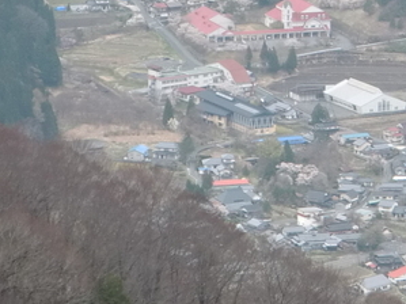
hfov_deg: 4.7
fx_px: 4901
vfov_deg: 3.5
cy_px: -37
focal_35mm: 418
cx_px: 684
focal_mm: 18.31
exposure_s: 1/100
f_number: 5.2
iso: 64
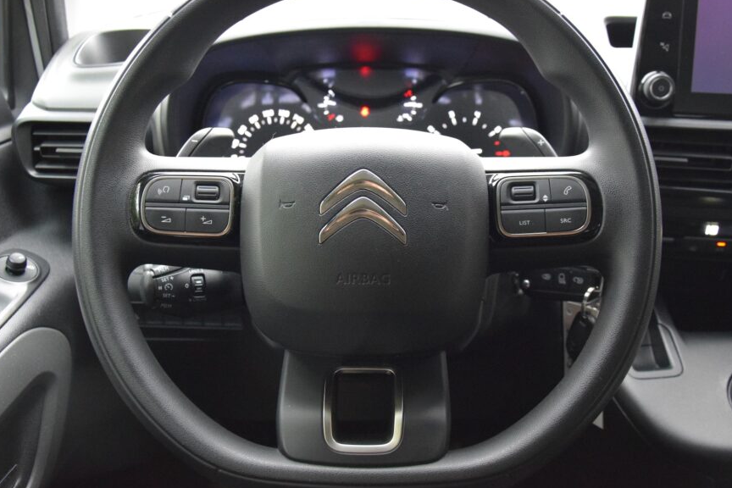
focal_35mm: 32
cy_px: 212
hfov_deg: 58.7
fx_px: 651
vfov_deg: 41.0
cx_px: 357
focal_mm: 18
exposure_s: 1/60
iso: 4500
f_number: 3.5
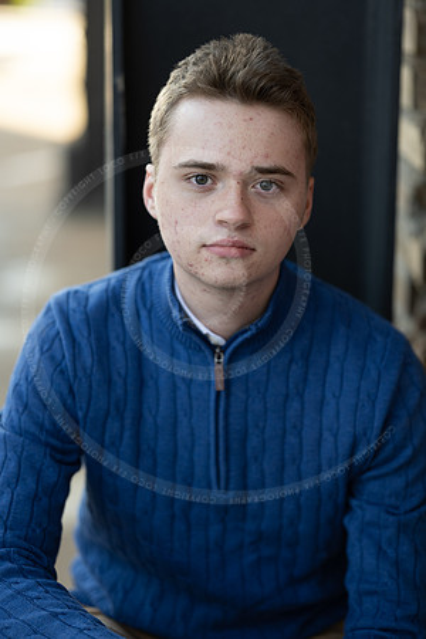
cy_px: 320
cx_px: 213
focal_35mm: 85
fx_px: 1509
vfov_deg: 23.9
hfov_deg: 16.1
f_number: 1.8
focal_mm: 85
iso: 100
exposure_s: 1/160
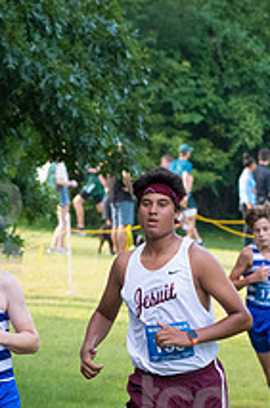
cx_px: 187
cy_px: 427
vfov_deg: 6.4
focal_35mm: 324
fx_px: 3663
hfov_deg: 4.2
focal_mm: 102
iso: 3200
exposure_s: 1/1600
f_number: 5
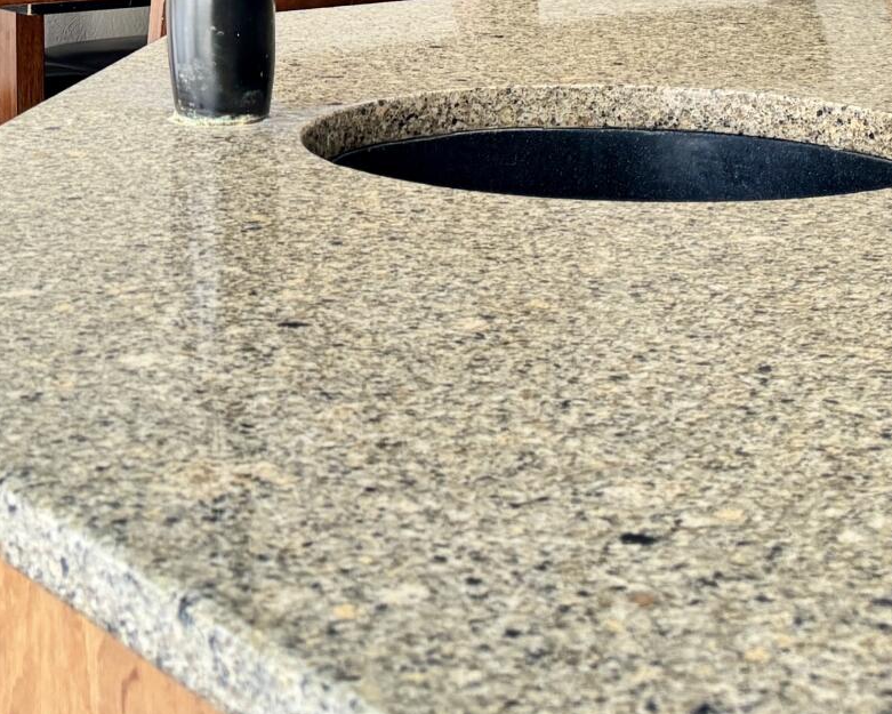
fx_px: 2376
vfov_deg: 15.8
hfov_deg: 21.0
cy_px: -326
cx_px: 155
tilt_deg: +0.1
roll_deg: +0.9
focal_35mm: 90
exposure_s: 1/121
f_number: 1.78
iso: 160
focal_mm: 6.76
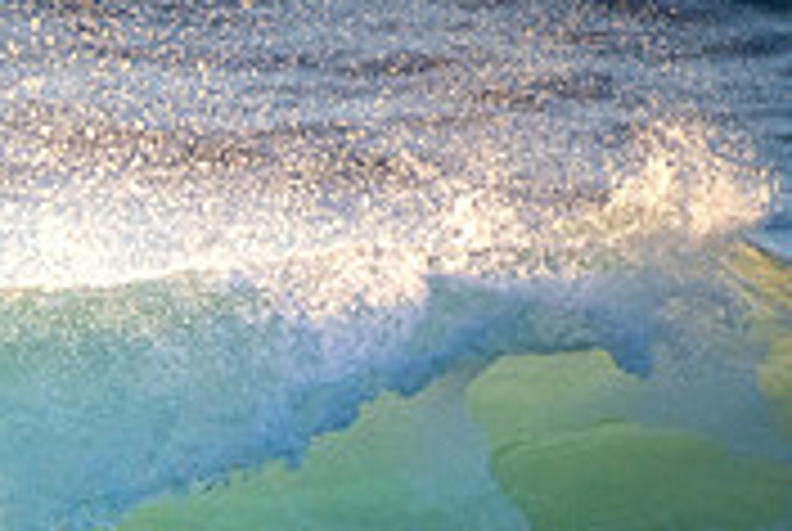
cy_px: 718
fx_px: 54343
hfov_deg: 0.8
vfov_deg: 0.6
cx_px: -122
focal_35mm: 2466
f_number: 5.6
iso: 1100
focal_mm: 500
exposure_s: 1/2000
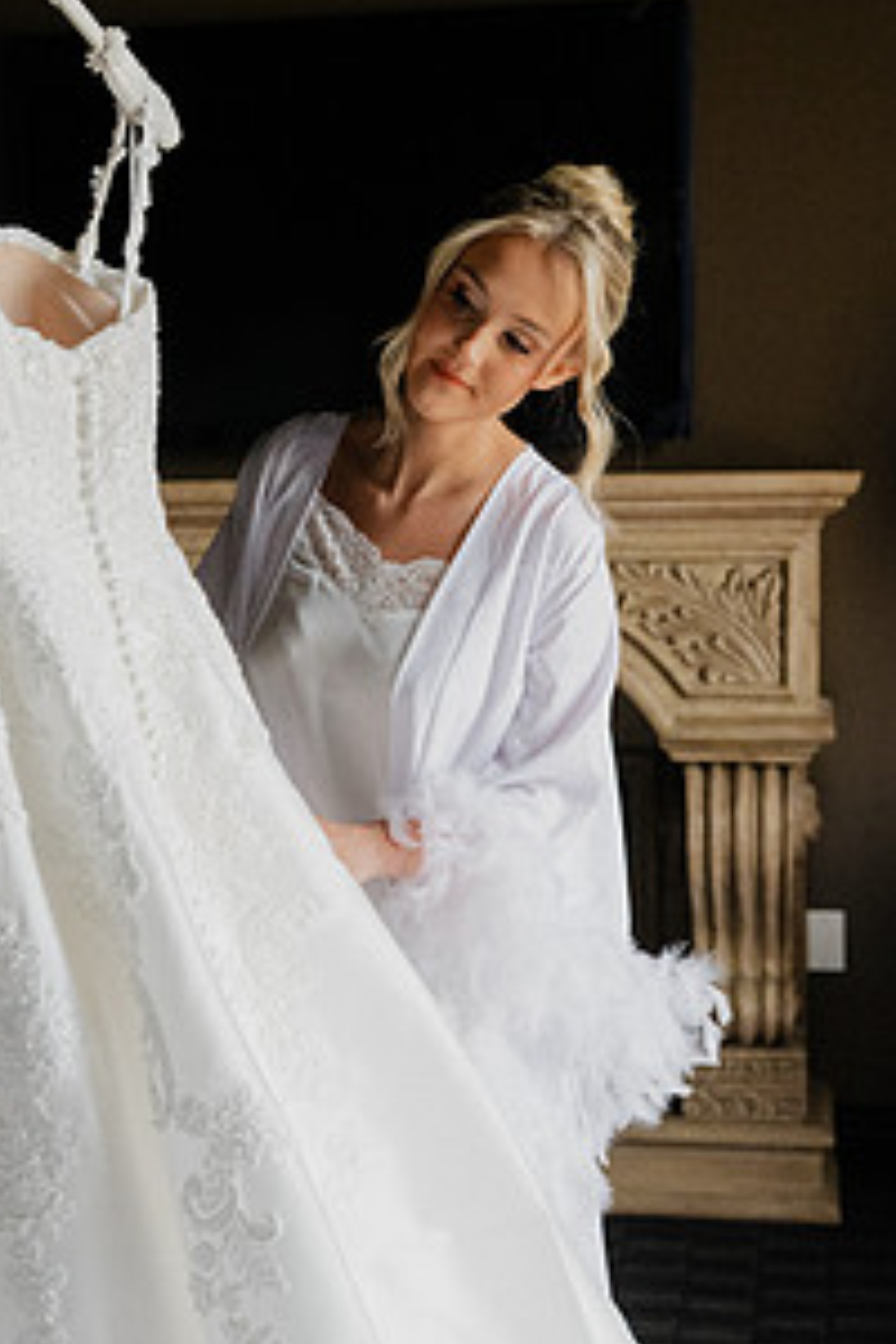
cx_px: 390
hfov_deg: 23.8
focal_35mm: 57
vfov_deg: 35.0
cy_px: 712
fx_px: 2128
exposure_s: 1/250
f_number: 4
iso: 6400
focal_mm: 38
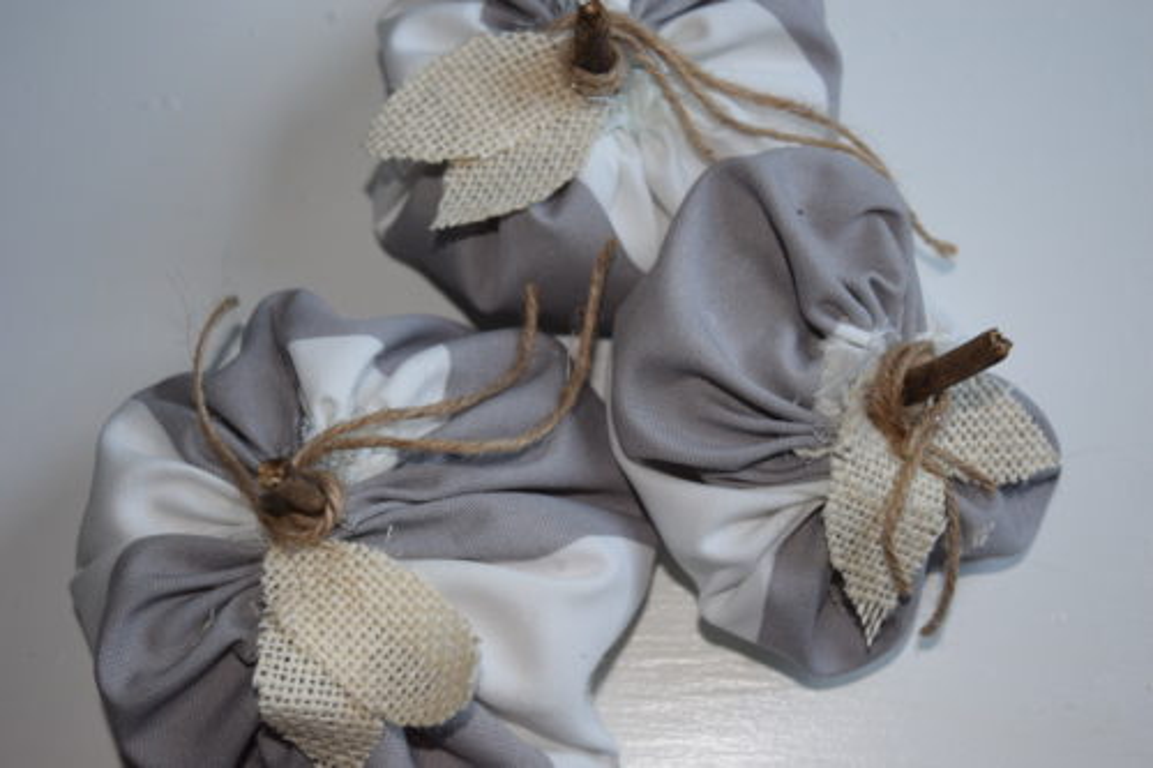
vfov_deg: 23.8
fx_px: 1825
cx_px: 576
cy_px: 384
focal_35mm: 57
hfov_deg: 35.1
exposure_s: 1/100
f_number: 4.8
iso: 800
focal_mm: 38
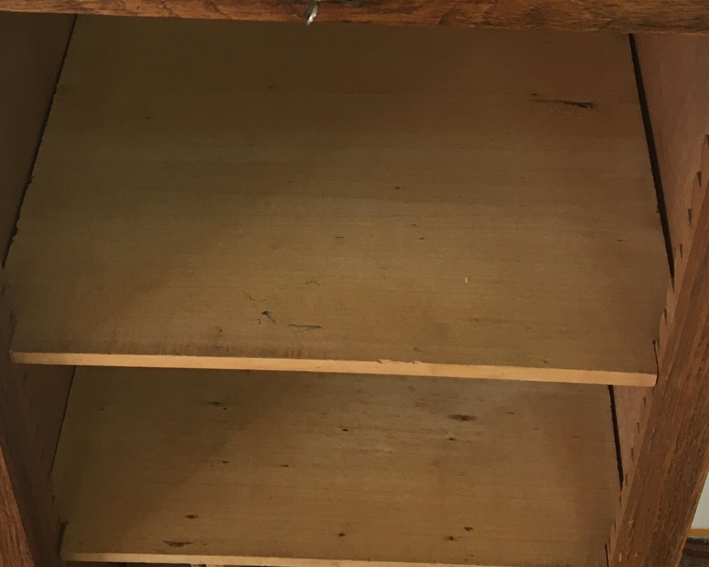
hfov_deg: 28.7
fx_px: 1385
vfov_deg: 22.4
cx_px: 358
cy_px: 26
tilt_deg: -41.0
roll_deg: +1.2
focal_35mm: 66
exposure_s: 1/33
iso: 100
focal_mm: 4.15
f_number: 2.2
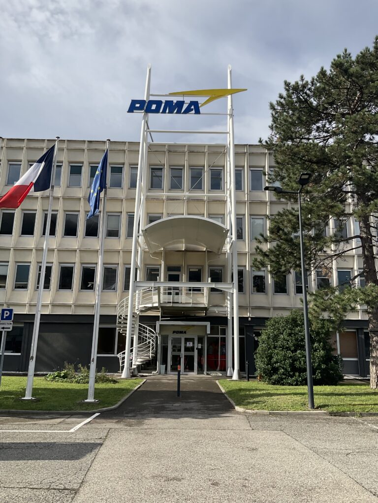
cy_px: 252
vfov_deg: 61.7
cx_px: 189
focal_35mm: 29
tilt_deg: +14.3
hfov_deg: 48.2
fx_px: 422
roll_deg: -1.2
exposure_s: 1/2141
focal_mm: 3
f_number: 1.8
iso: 16
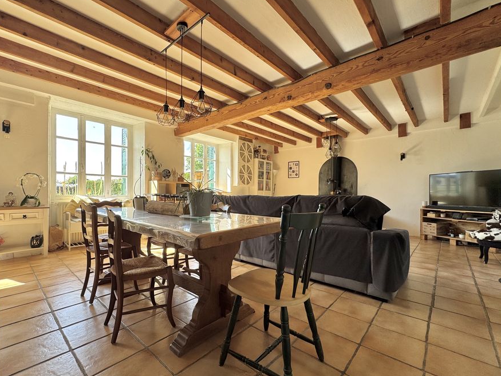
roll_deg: -0.2
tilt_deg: -0.8
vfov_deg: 78.0
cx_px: 235
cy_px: 197
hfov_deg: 94.4
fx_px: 232
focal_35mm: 16
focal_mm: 2.22
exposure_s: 1/99
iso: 50
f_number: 2.2
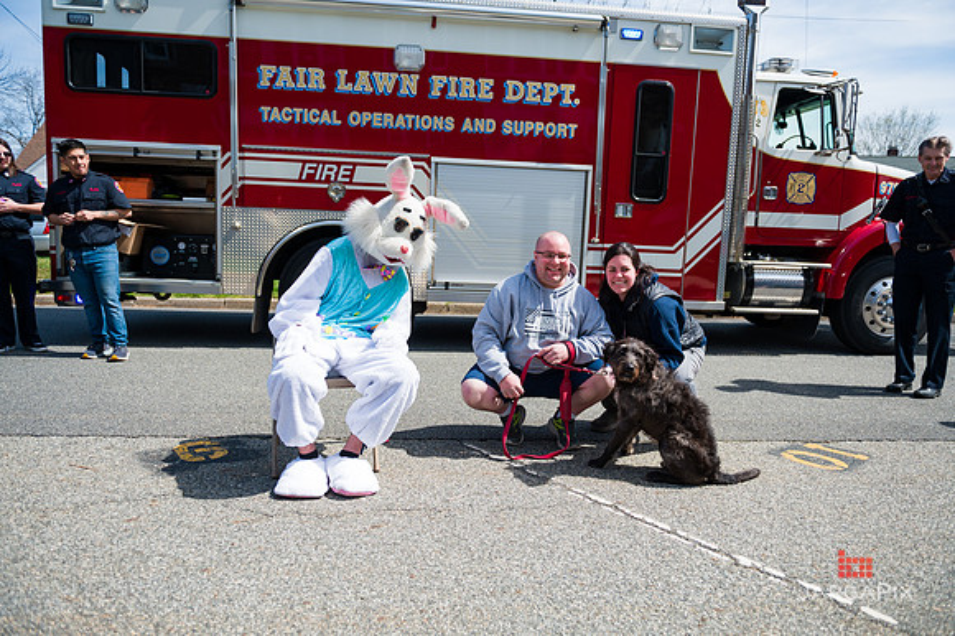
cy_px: 318
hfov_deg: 73.8
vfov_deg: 53.1
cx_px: 478
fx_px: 636
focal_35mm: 24
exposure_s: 1/3200
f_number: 4
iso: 200
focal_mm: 24
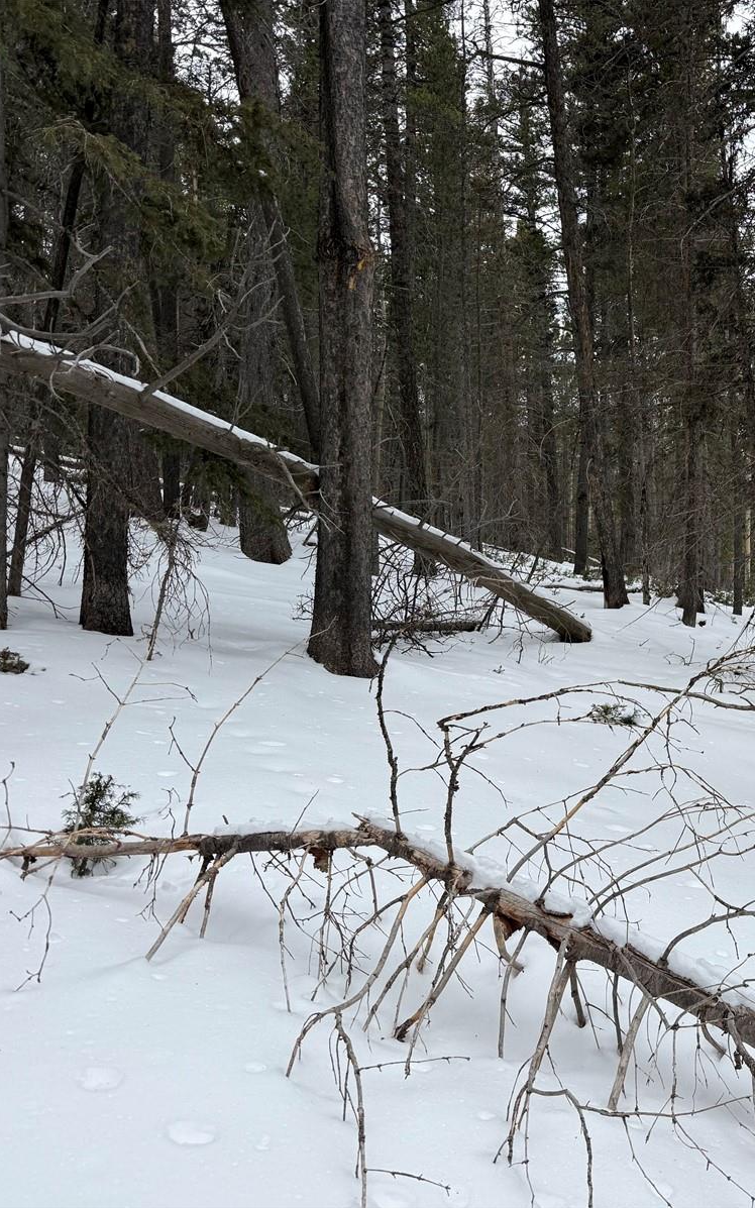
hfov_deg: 34.5
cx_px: 723
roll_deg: +1.4
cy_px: 605
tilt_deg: +2.7
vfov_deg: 56.7
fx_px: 1119
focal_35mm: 34
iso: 80
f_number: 1.78
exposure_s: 1/943
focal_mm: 6.76
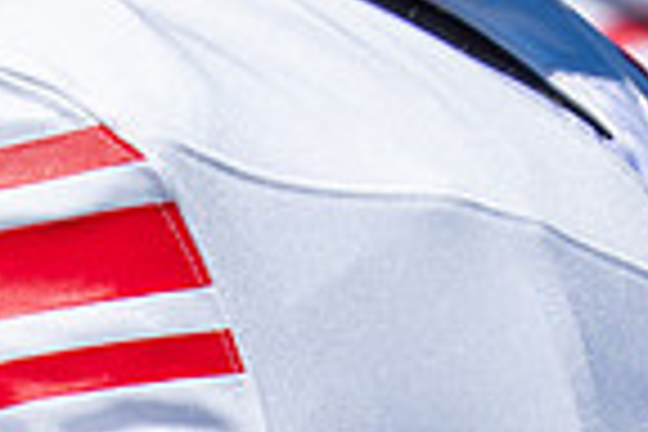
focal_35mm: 1432
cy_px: -550
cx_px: 364
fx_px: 25774
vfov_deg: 1.0
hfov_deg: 1.4
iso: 160
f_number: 2.8
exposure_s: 1/5000
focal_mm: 200
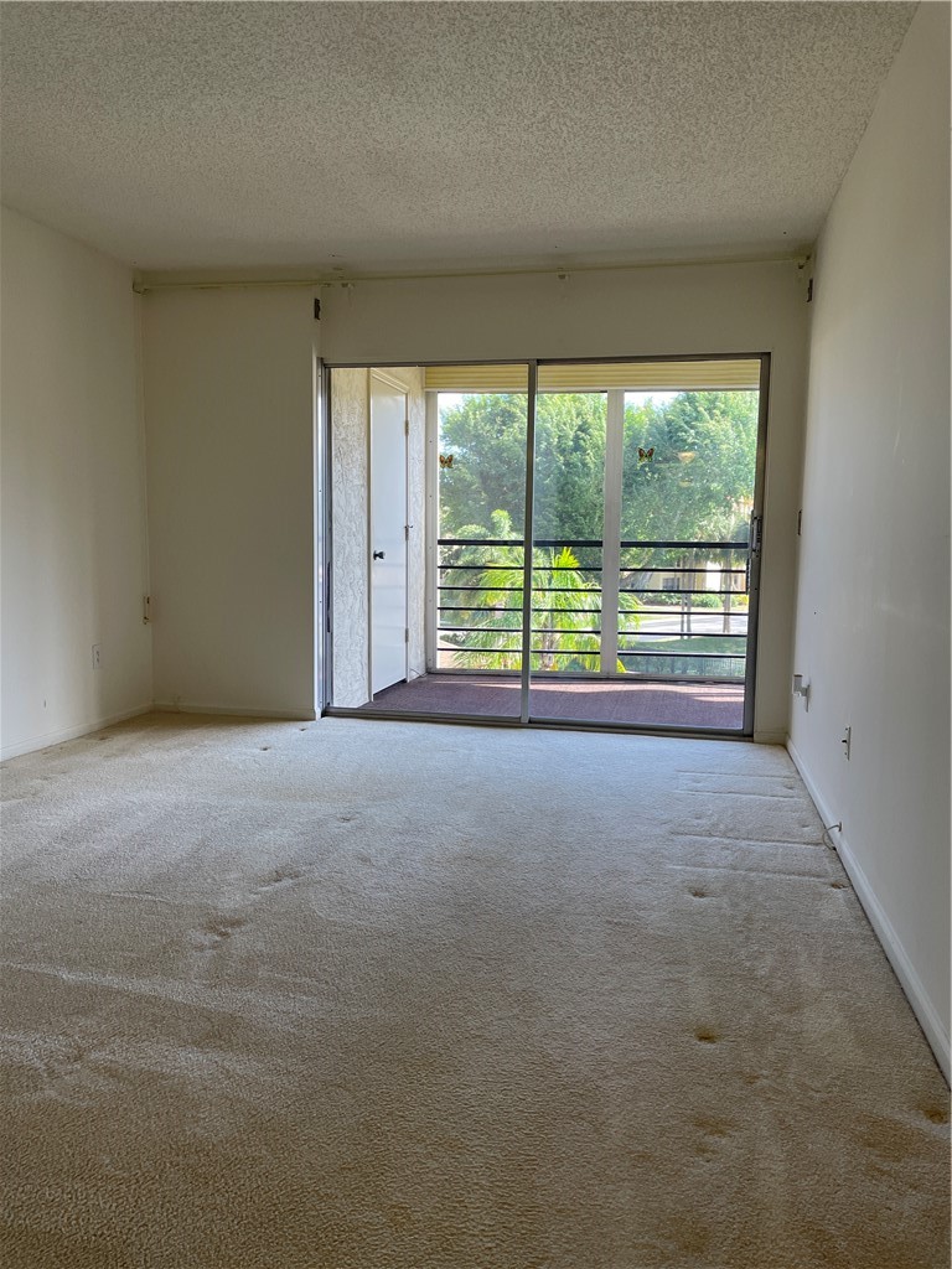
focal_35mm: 26
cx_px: 476
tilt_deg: -5.2
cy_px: 634
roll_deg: -0.3
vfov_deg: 67.3
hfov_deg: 53.1
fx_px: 953
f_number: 1.6
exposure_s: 1/120
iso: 64
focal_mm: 4.2
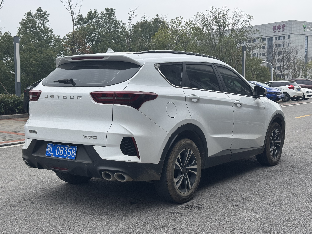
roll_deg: +1.1
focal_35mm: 48
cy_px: 117
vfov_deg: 30.3
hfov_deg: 39.7
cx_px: 156
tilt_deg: -4.7
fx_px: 433
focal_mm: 6.76
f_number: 1.78
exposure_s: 1/995
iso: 64
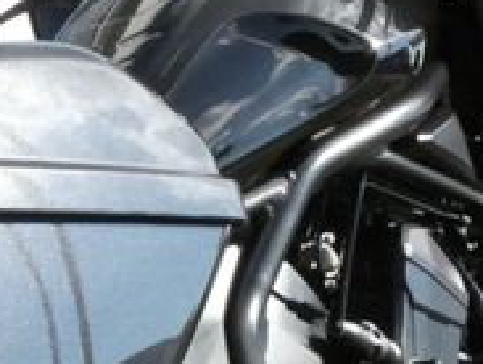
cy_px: 514
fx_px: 2097
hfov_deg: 12.9
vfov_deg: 9.7
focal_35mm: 150
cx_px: -55
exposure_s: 1/800
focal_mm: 7.8
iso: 800
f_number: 8
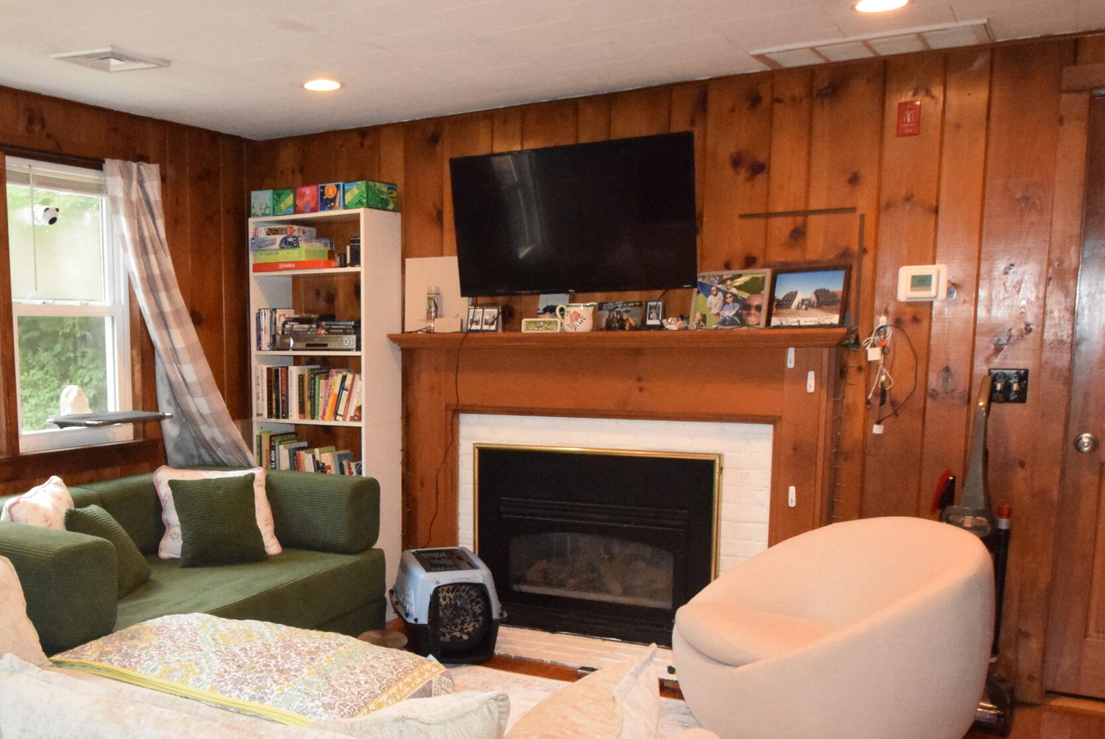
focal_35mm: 35
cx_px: 323
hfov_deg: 52.9
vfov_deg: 37.7
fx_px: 1072
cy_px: 484
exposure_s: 1/200
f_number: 11
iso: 6400
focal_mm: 13
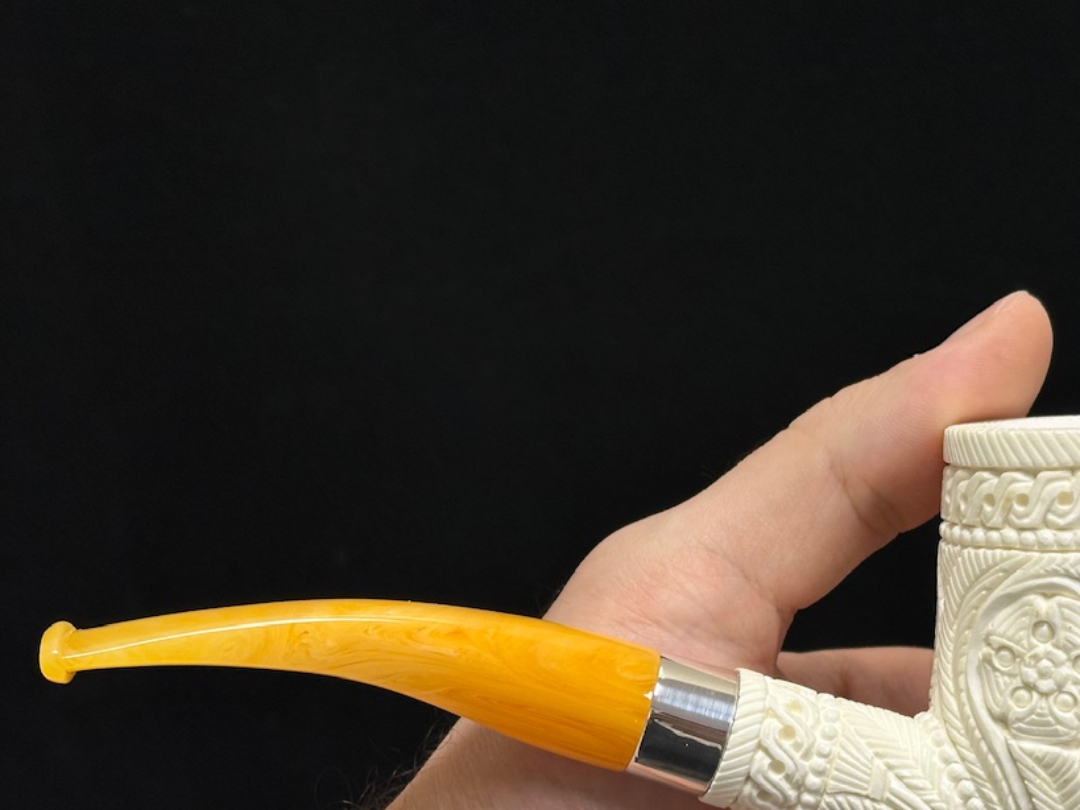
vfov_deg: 19.5
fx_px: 2340
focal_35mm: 75
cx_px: 680
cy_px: 620
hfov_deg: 25.9
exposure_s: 1/101
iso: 40
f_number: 1.78
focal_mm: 6.86
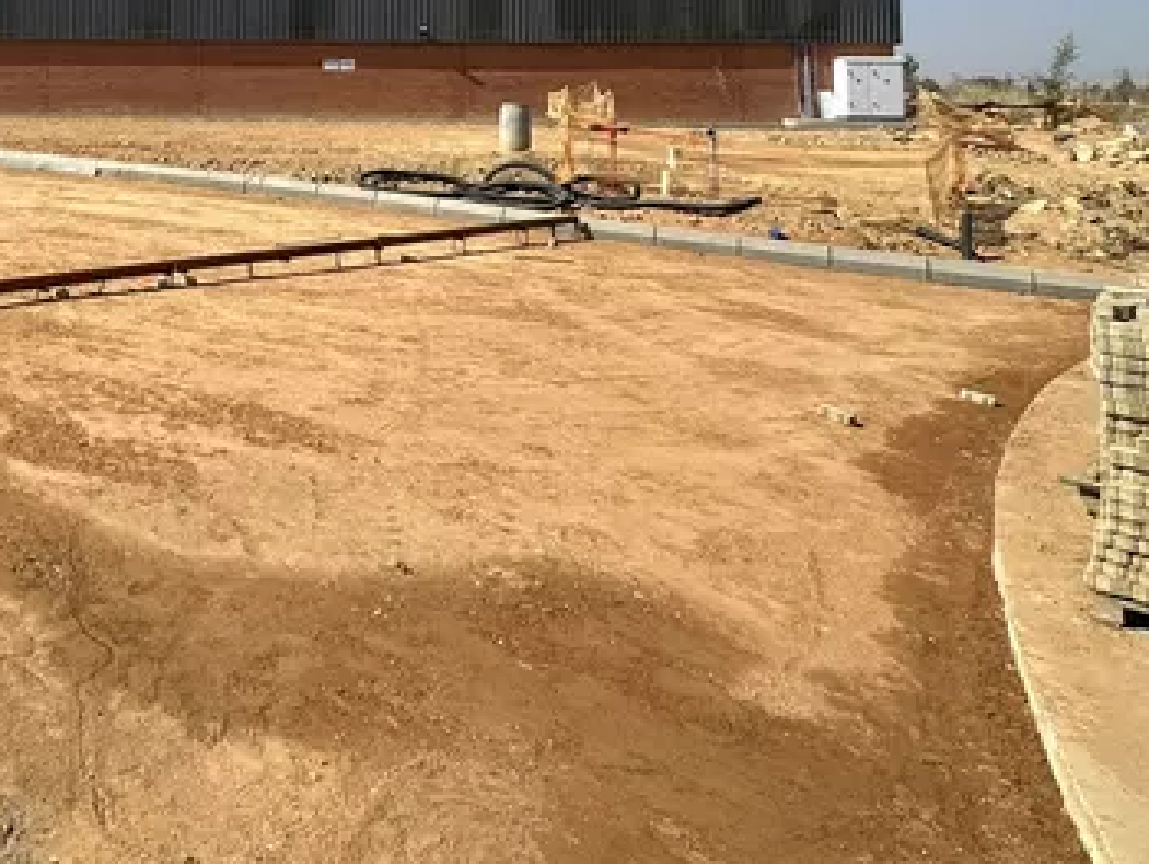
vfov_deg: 39.6
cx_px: 141
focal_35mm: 32
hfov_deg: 51.0
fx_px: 1063
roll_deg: -0.5
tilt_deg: +4.3
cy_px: 26
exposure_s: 1/1742
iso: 40
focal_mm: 2.22
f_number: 2.2
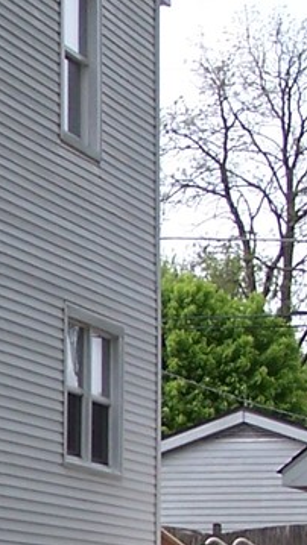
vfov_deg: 12.9
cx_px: -210
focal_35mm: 166
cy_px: 419
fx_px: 2402
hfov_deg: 7.2
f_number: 2.8
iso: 80
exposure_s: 1/800
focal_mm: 6.3
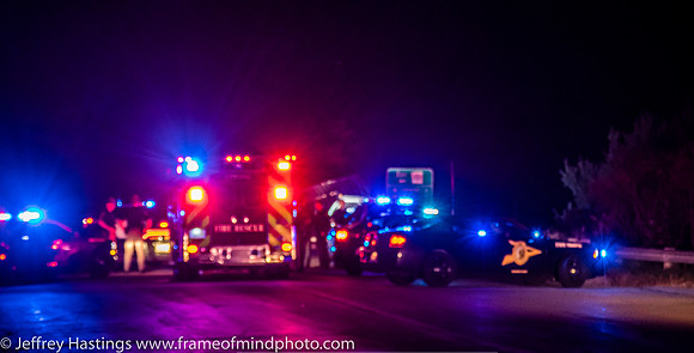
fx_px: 3149
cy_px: 189
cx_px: 337
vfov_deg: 6.4
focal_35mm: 175
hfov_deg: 12.6
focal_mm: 102
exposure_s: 1/40
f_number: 4.5
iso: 2000
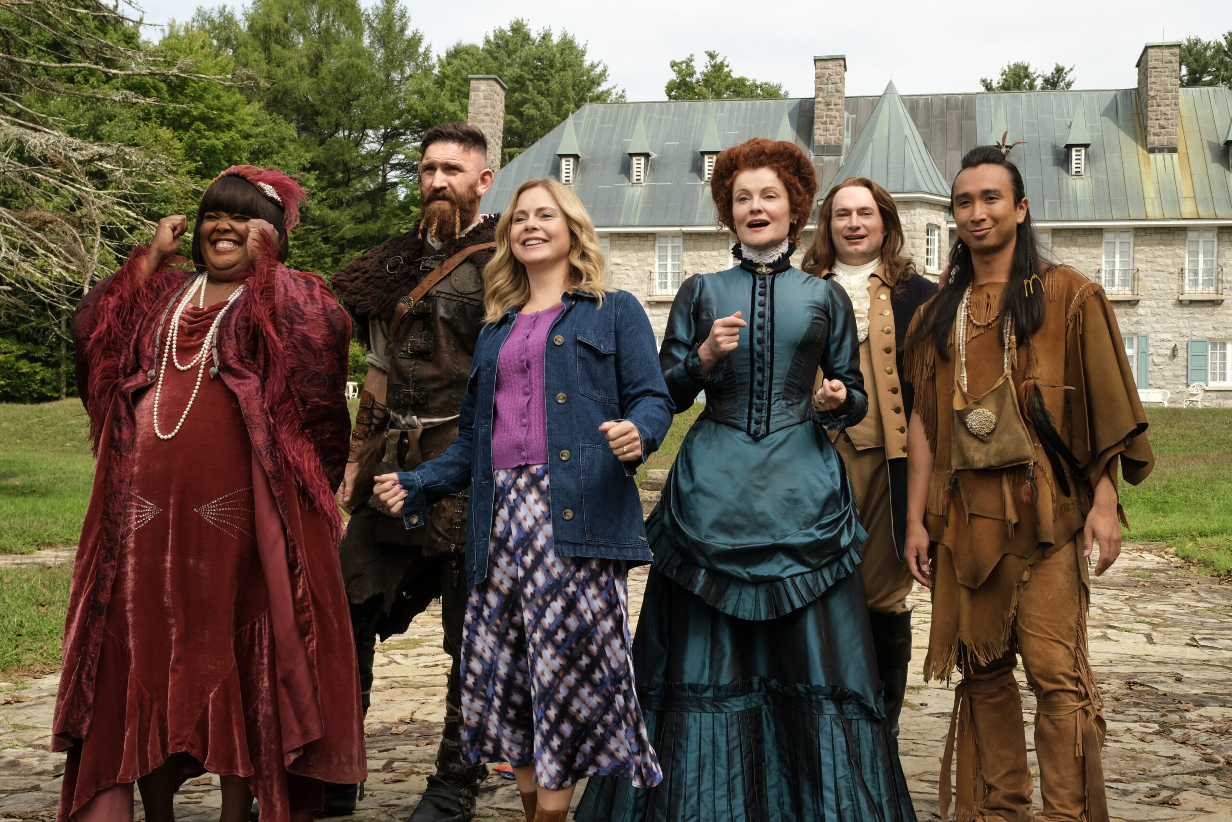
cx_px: 616
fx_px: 1540
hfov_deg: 43.6
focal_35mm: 45
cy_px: 411
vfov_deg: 29.9
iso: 800
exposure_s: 1/500
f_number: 10
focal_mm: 30.2
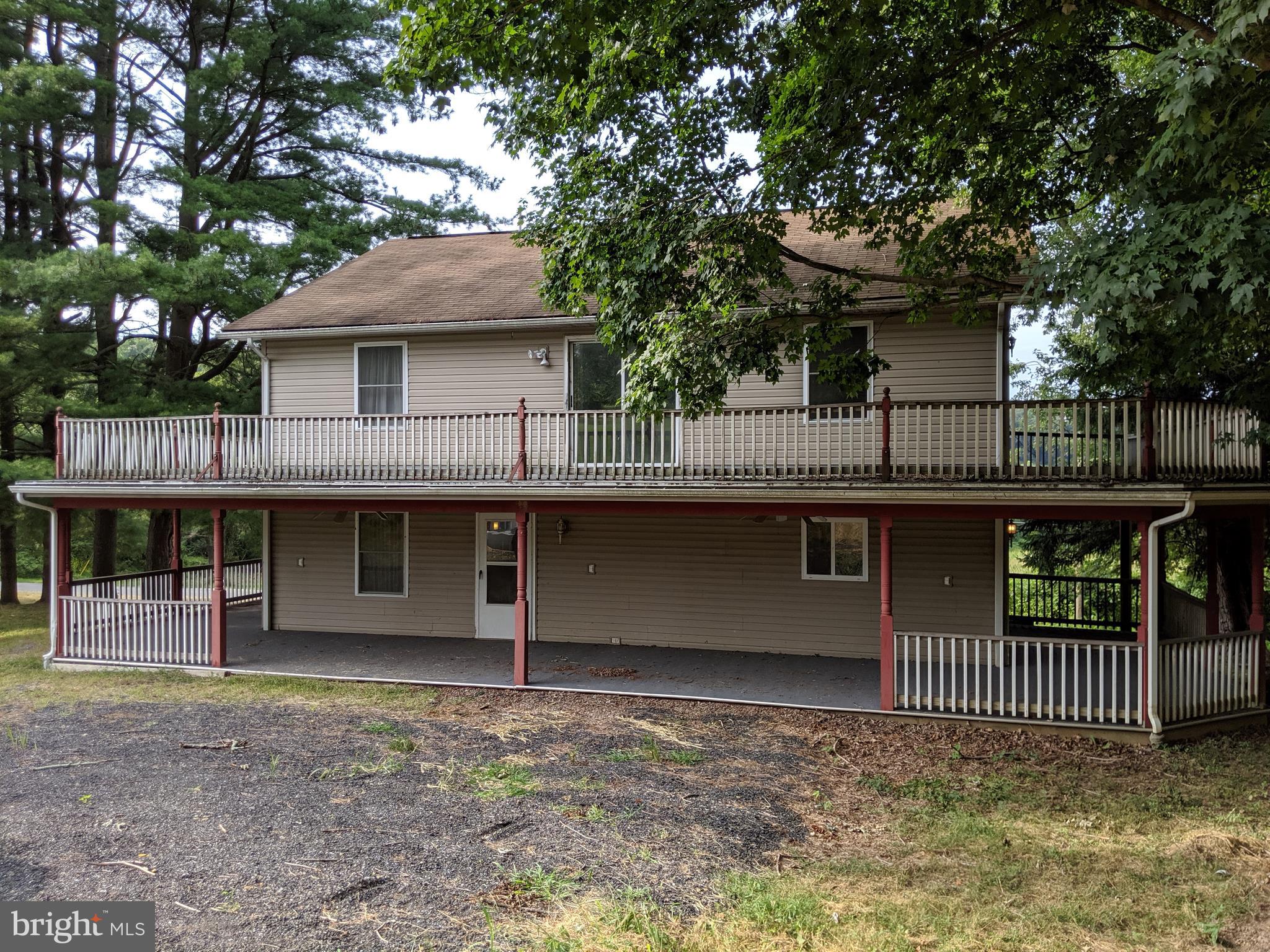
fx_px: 991
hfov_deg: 65.3
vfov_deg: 51.4
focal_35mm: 27
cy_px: 476
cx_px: 635
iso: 46
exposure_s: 1/978
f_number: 1.8
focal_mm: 4.44
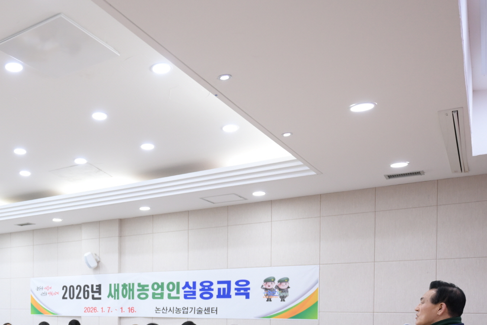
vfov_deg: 32.0
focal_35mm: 39
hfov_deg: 45.8
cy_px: 310
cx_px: 67
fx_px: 527
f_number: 2.8
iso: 640
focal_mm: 15
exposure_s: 1/160
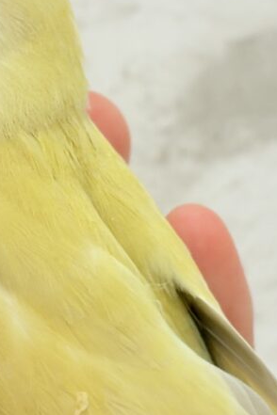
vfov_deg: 13.9
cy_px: 125
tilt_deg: -7.8
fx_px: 1696
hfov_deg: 9.3
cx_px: 101
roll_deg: -2.5
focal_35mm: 147
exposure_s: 1/50
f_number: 1.6
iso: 40
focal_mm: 5.96
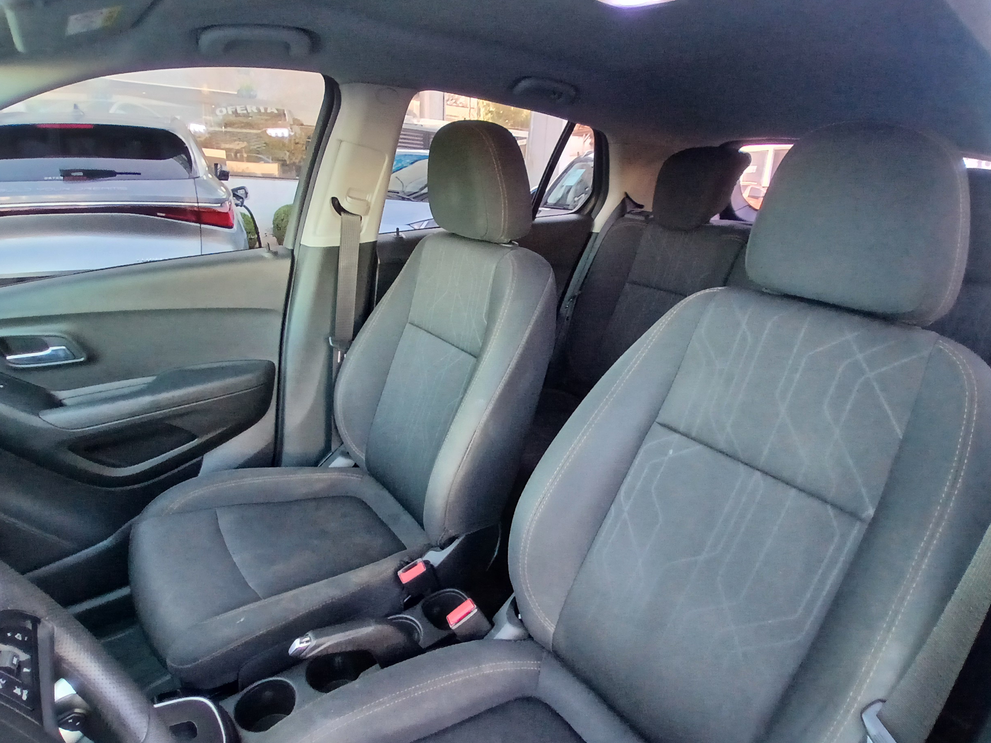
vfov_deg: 71.6
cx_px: 497
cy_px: 363
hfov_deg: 87.8
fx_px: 515
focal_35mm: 18
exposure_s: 1/33.3
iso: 200
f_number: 2.2
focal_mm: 1.4
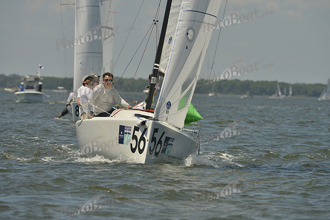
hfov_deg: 5.2
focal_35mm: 400
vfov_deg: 3.4
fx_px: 3667
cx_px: 165
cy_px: 110
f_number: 10
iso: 280
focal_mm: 400
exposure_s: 1/1250
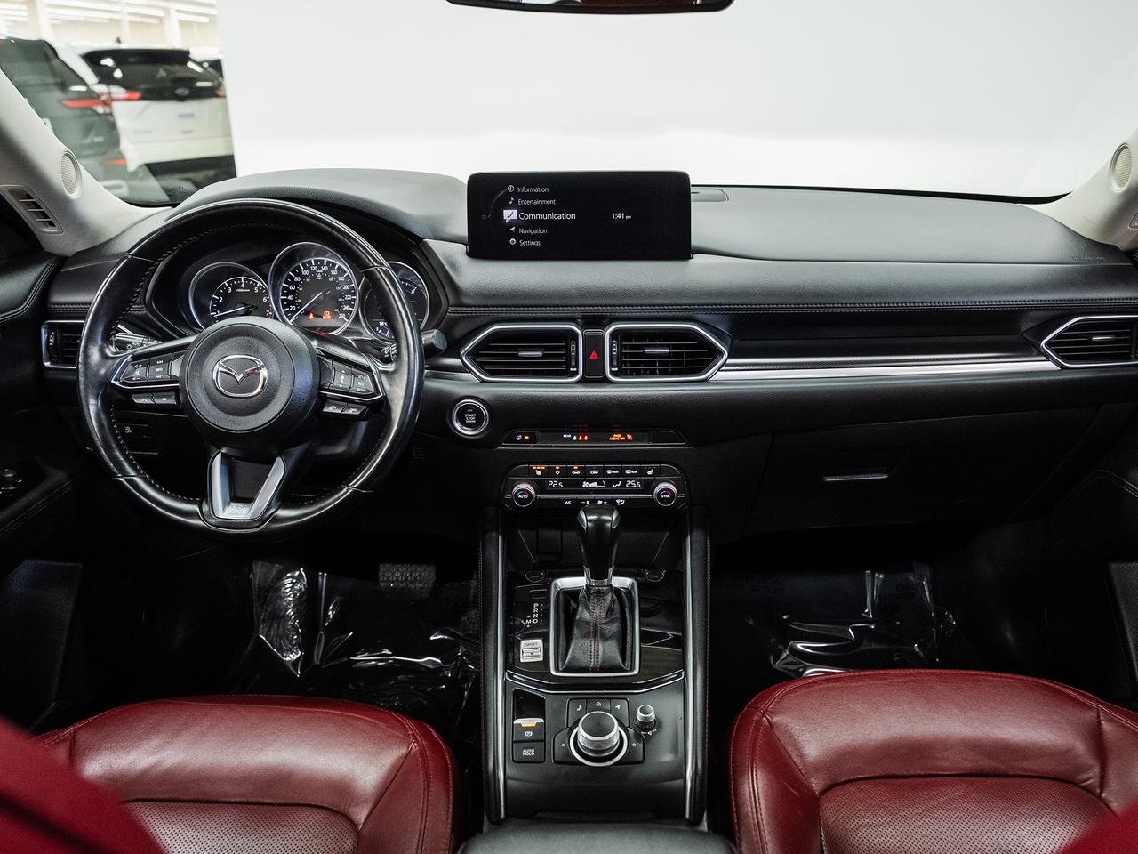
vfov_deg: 53.1
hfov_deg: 67.4
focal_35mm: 26
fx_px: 853
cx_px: 569
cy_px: 427
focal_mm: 24
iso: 2000
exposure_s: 1/50
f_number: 4.5
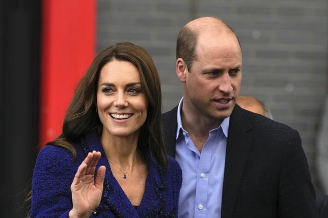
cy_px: 109
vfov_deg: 4.8
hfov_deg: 7.2
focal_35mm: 288
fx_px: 2623
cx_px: 164
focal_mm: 288
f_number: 7.1
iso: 1250
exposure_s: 1/800
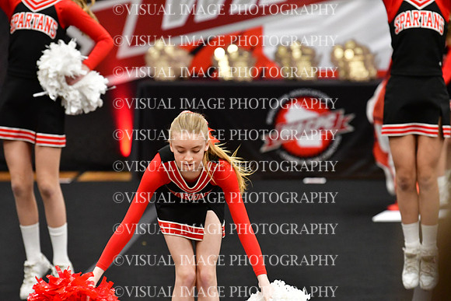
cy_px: 150
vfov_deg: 5.1
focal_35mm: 270
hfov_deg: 7.6
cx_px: 226
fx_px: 3383
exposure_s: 1/500
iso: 5000
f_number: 3.5
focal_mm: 180
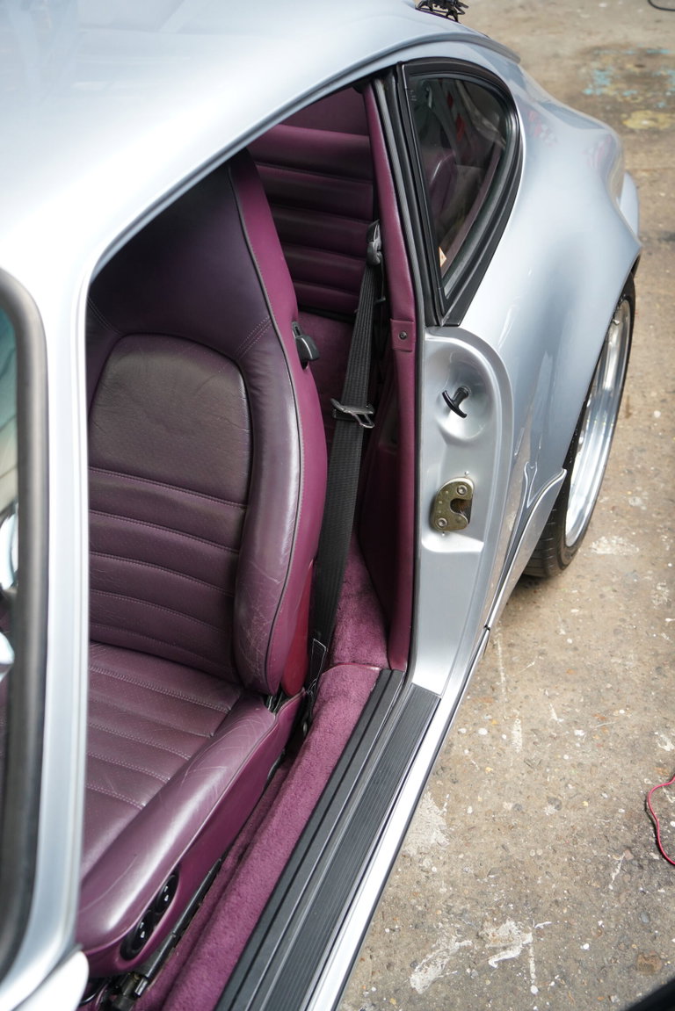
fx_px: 1040
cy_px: 506
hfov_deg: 36.0
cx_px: 338
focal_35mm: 37
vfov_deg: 51.9
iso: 2000
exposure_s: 1/160
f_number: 4
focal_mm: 37
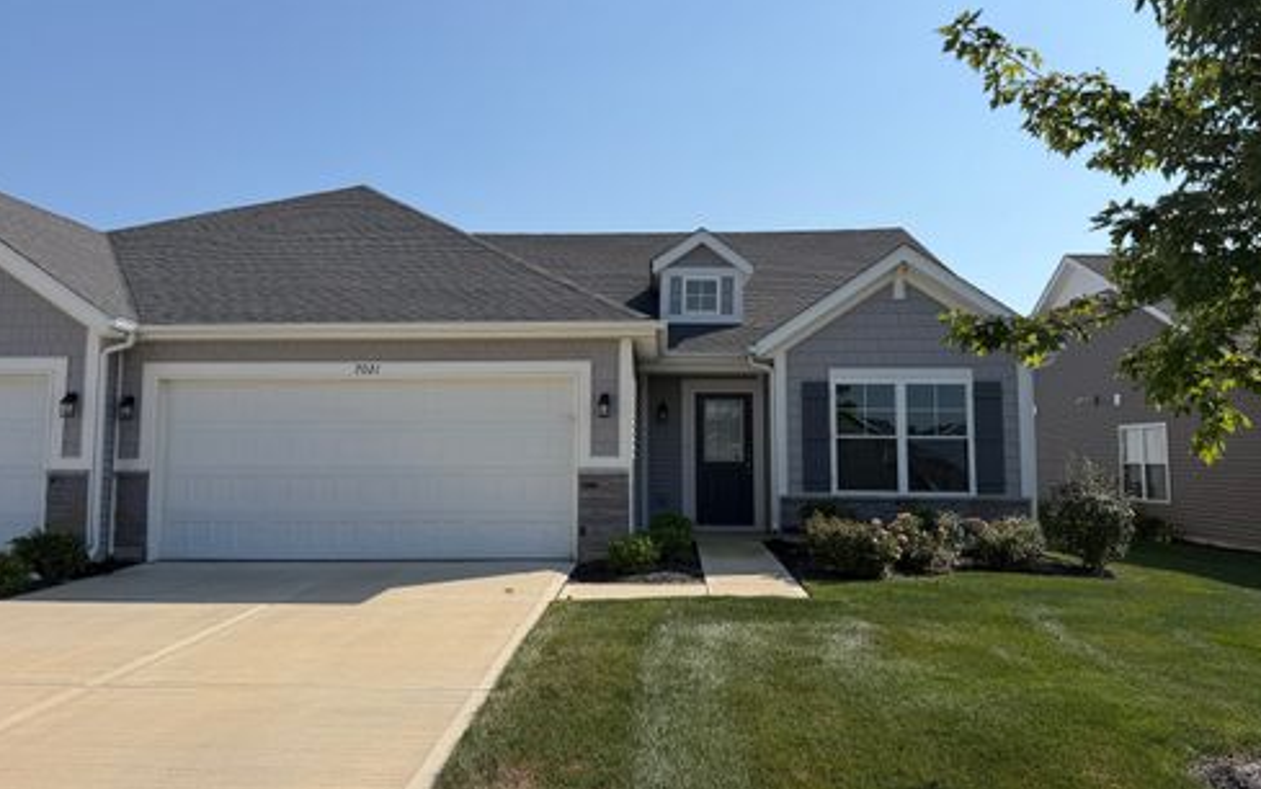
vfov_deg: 47.6
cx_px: 634
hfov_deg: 70.4
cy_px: 385
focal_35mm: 26
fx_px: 894
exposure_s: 1/6711
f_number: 1.78
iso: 80
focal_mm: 6.76
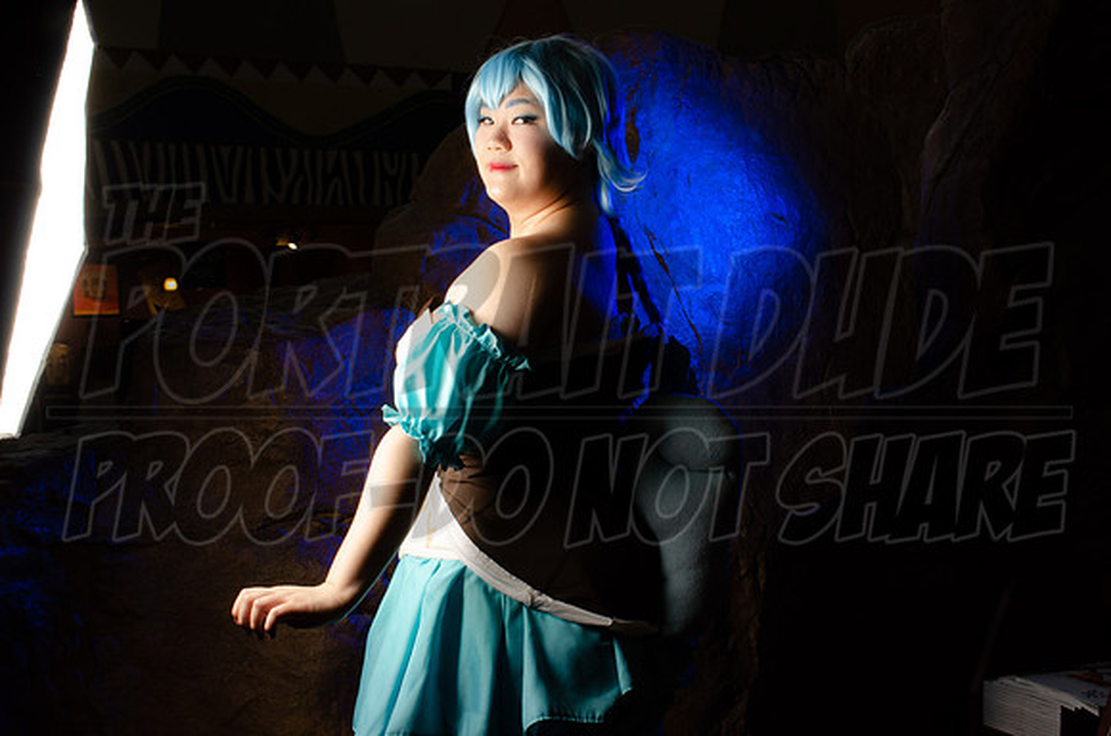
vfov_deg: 27.9
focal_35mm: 48
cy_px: 368
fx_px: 1478
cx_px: 556
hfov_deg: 41.2
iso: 200
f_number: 22
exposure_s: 1/15
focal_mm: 32
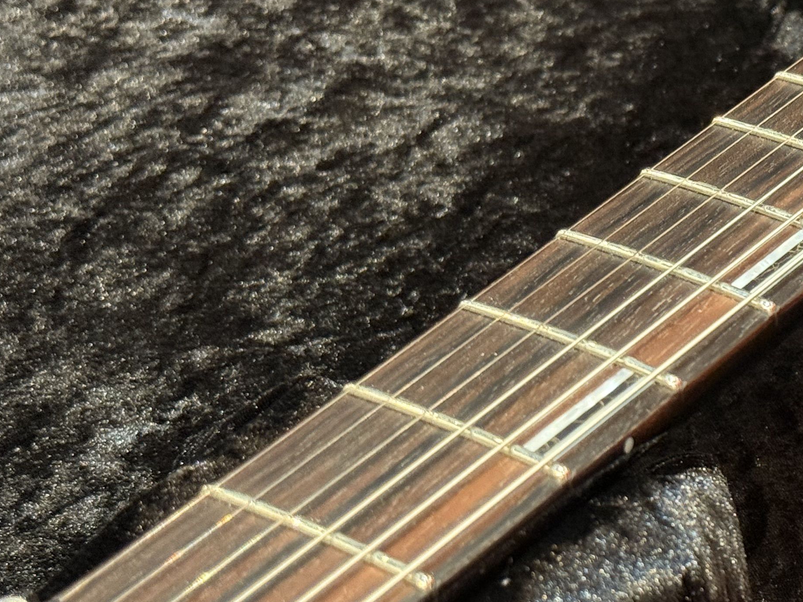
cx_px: 757
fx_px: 2436
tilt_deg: -33.9
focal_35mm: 105
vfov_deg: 14.1
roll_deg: -4.5
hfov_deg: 18.3
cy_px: 304
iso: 400
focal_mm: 6.76
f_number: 1.78
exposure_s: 1/40
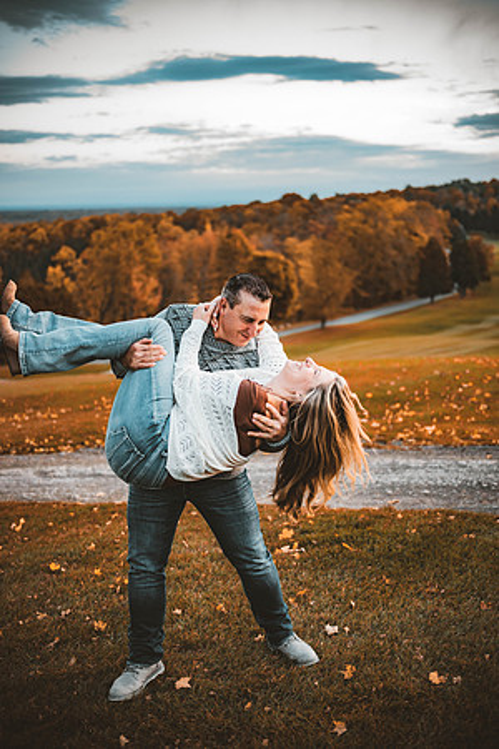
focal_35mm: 40
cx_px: 250
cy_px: 374
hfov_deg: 33.4
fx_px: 832
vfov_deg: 48.5
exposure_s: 1/320
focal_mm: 40
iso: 1000
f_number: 2
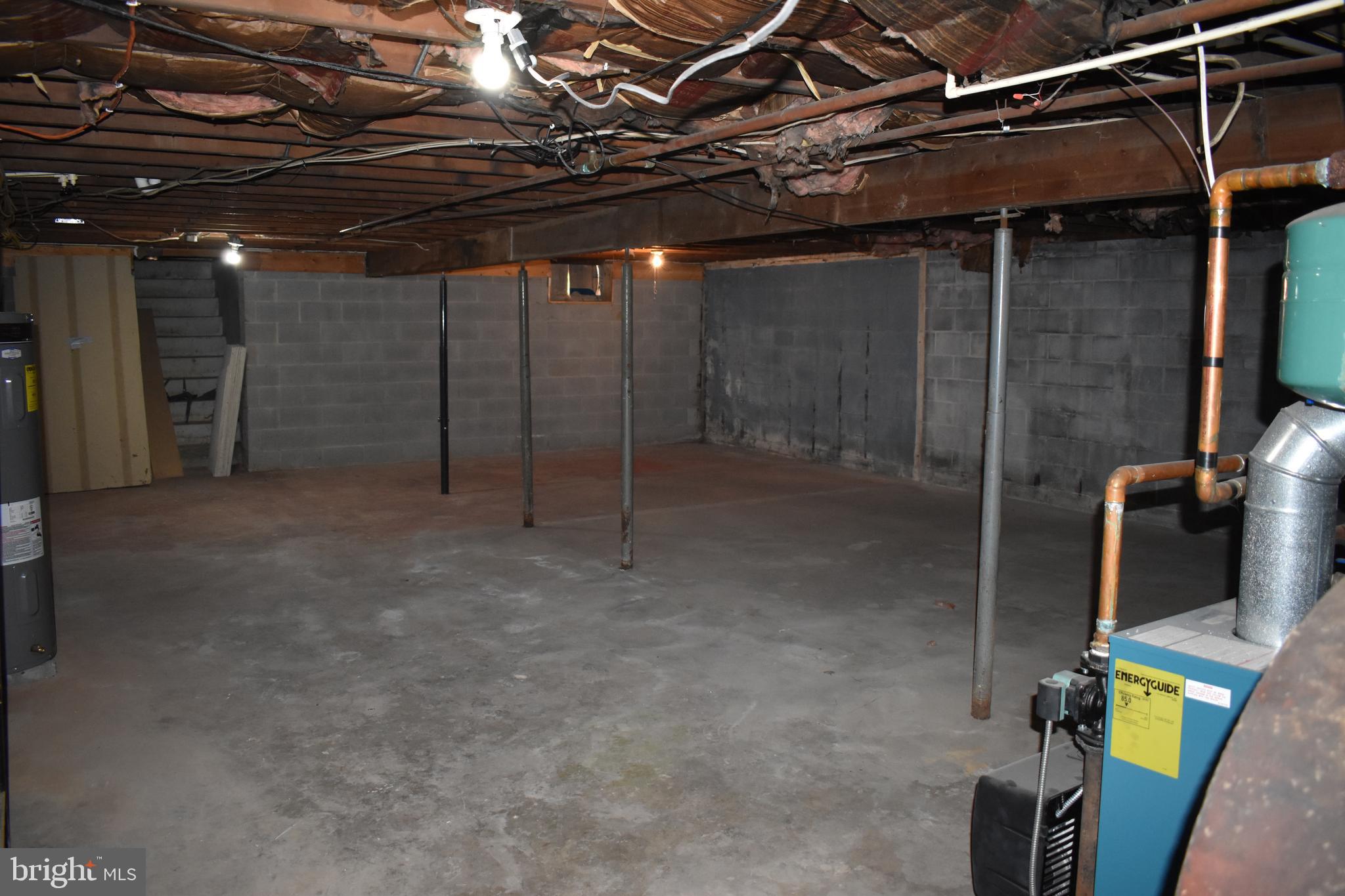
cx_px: 672
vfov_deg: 47.9
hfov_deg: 67.4
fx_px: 1009
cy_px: 448
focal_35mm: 27
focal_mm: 18
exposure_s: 1/80
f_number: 3.5
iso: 1600
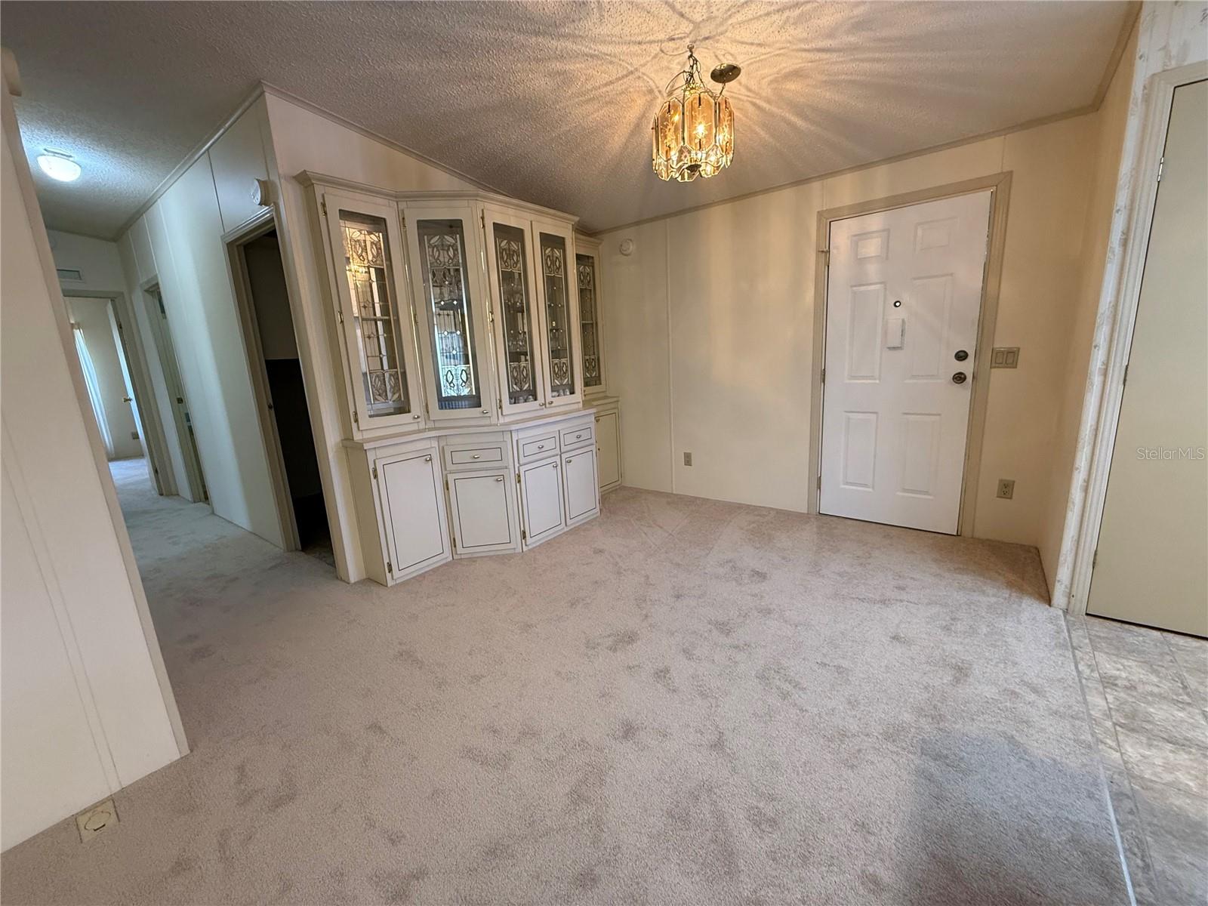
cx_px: 604
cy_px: 453
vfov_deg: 85.7
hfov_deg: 102.1
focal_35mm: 14
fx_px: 489
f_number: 2.2
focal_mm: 2.22
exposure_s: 1/60
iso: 250
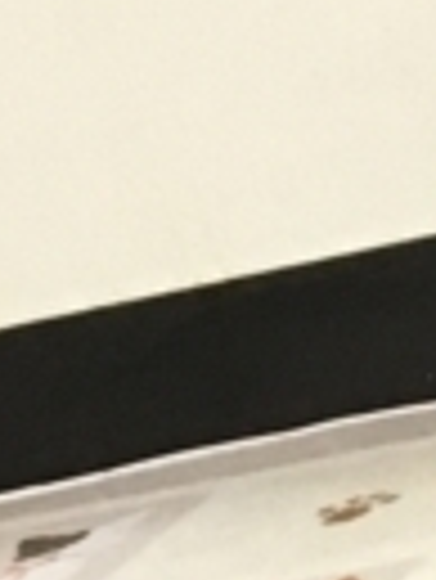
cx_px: 1007
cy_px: 1816
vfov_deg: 7.4
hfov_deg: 6.2
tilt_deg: -32.2
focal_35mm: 230
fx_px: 3856
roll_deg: +17.4
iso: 200
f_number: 2.2
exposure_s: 1/17
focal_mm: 4.15
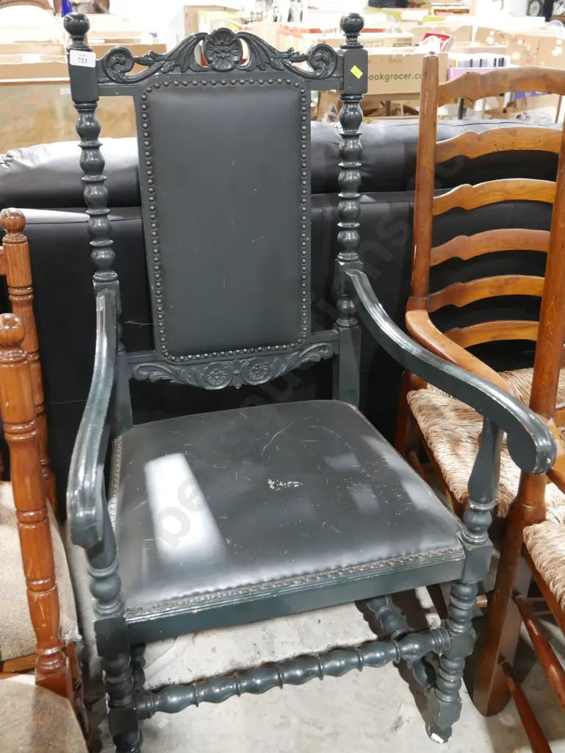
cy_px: 376
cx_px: 282
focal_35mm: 36
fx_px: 783
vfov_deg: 51.3
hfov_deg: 39.7
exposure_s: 1/60
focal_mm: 18
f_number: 4
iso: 3200
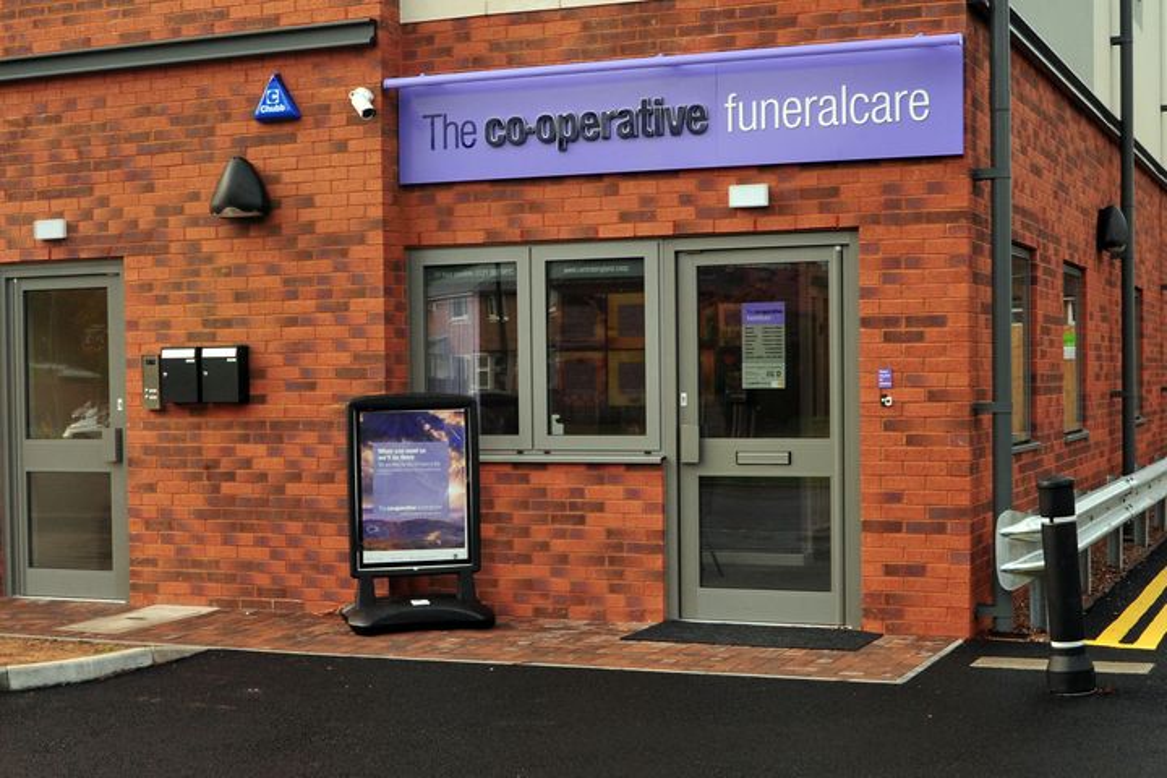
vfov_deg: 37.9
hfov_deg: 54.4
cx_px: 584
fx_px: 1134
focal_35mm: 35
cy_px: 389
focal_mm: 35
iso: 1000
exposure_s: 1/100
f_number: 16
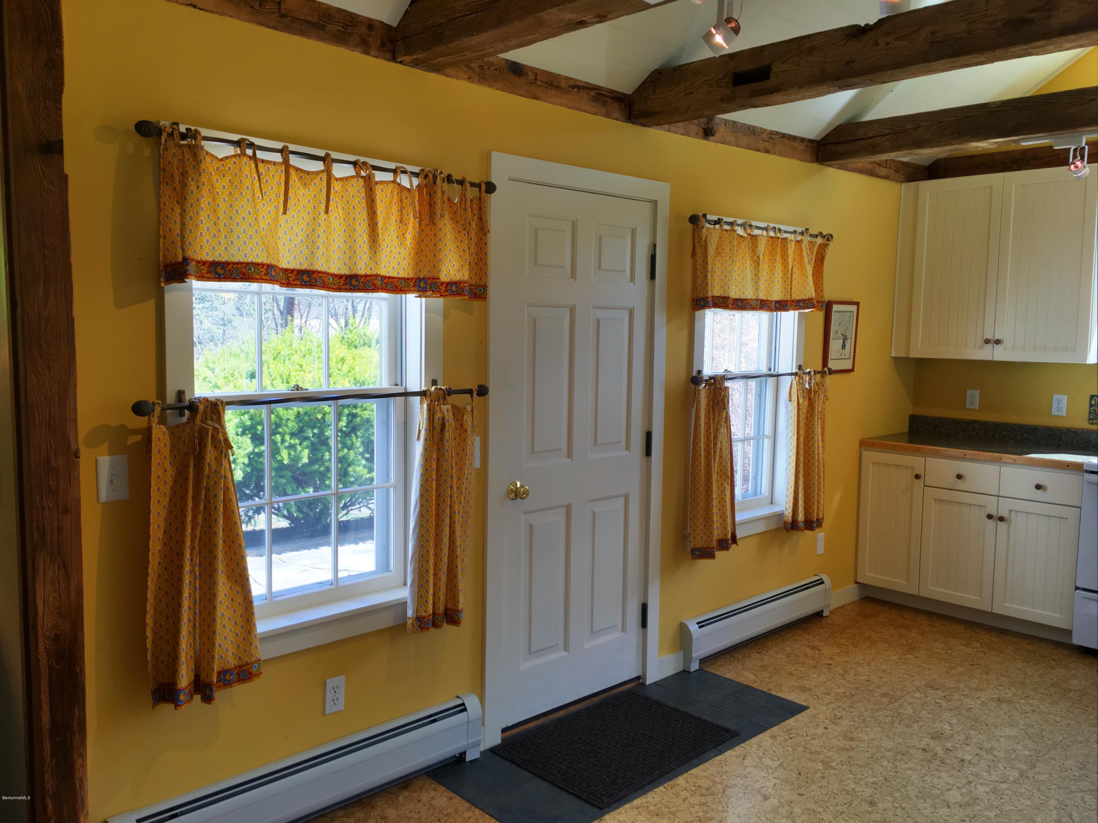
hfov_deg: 61.7
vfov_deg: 48.2
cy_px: 412
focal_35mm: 29
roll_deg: -0.3
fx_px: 920
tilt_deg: -5.4
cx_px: 549
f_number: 2.2
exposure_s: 1/180
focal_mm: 4.15
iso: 25
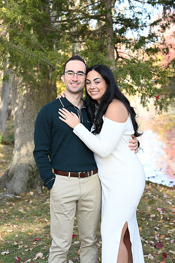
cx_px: 88
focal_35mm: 85
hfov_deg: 16.1
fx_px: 619
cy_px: 132
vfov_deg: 23.9
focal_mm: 85
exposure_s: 1/160
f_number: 6.3
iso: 320
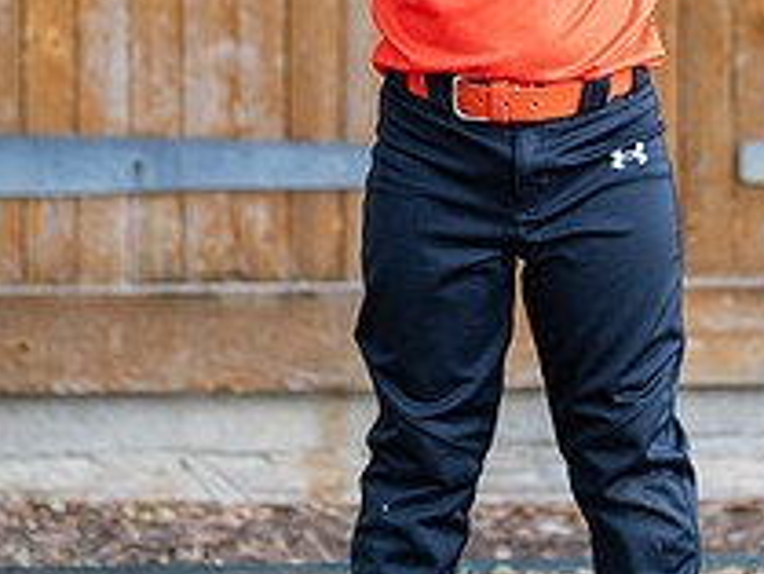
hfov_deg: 11.1
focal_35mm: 178
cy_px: -10
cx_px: 511
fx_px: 3931
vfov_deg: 8.3
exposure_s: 1/640
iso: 500
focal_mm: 50
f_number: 1.2
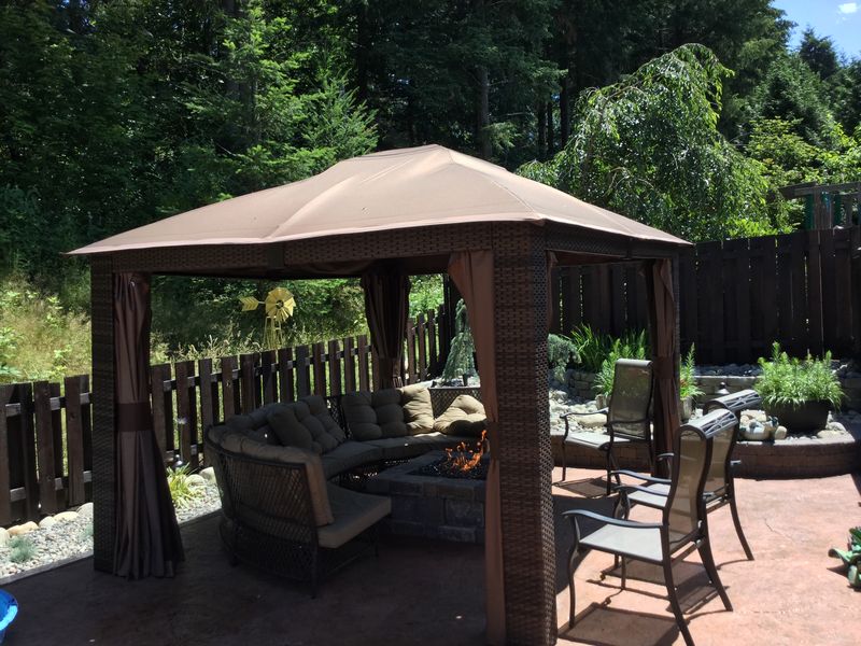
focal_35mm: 31
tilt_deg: -0.9
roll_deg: +1.2
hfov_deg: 58.4
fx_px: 771
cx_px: 430
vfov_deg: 45.4
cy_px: 323
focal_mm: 3.3
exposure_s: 1/554
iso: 25
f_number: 2.4
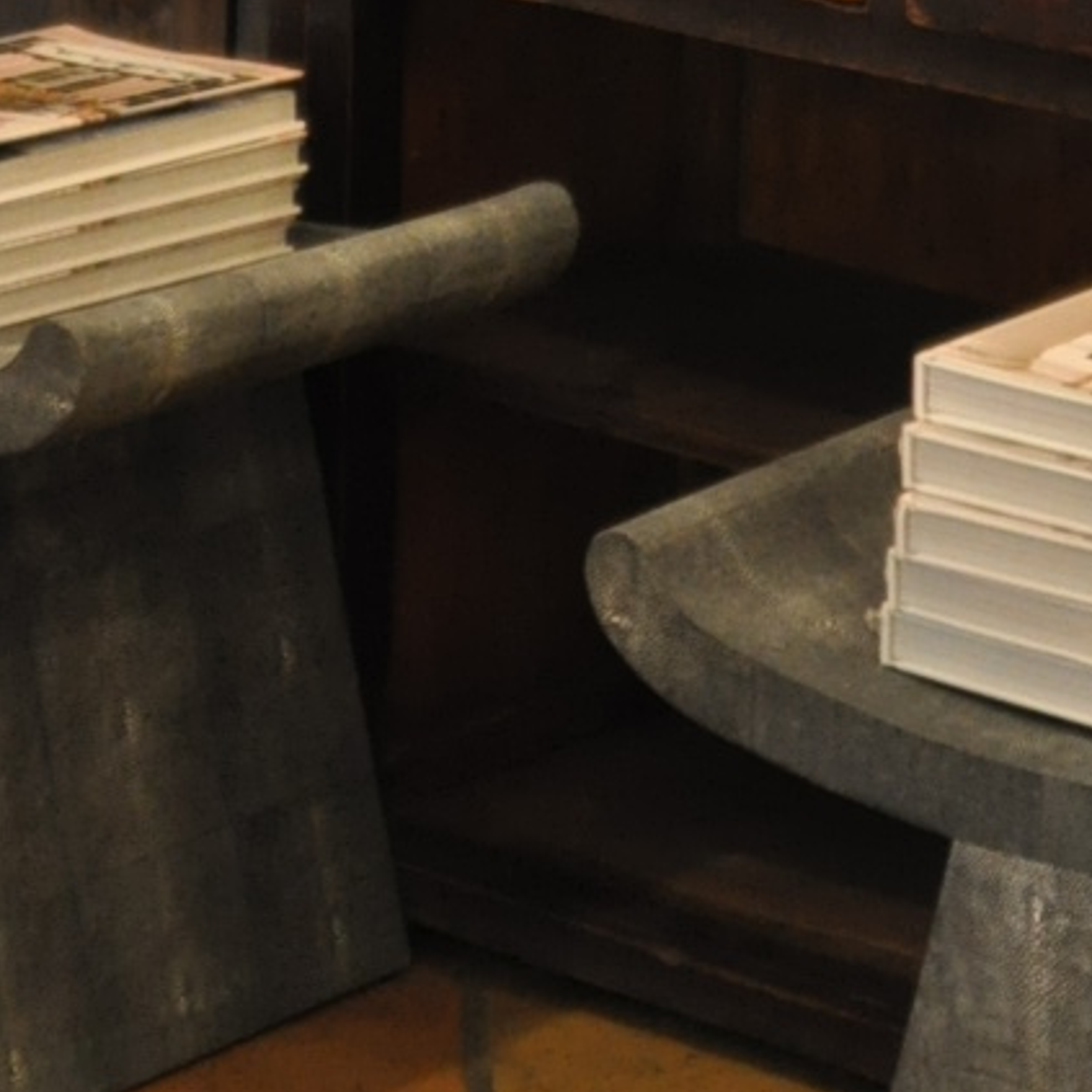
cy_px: -666
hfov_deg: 11.2
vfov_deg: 10.8
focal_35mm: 155
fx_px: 5532
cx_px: 1089
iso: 1250
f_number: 2.8
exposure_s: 1/30
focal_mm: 24
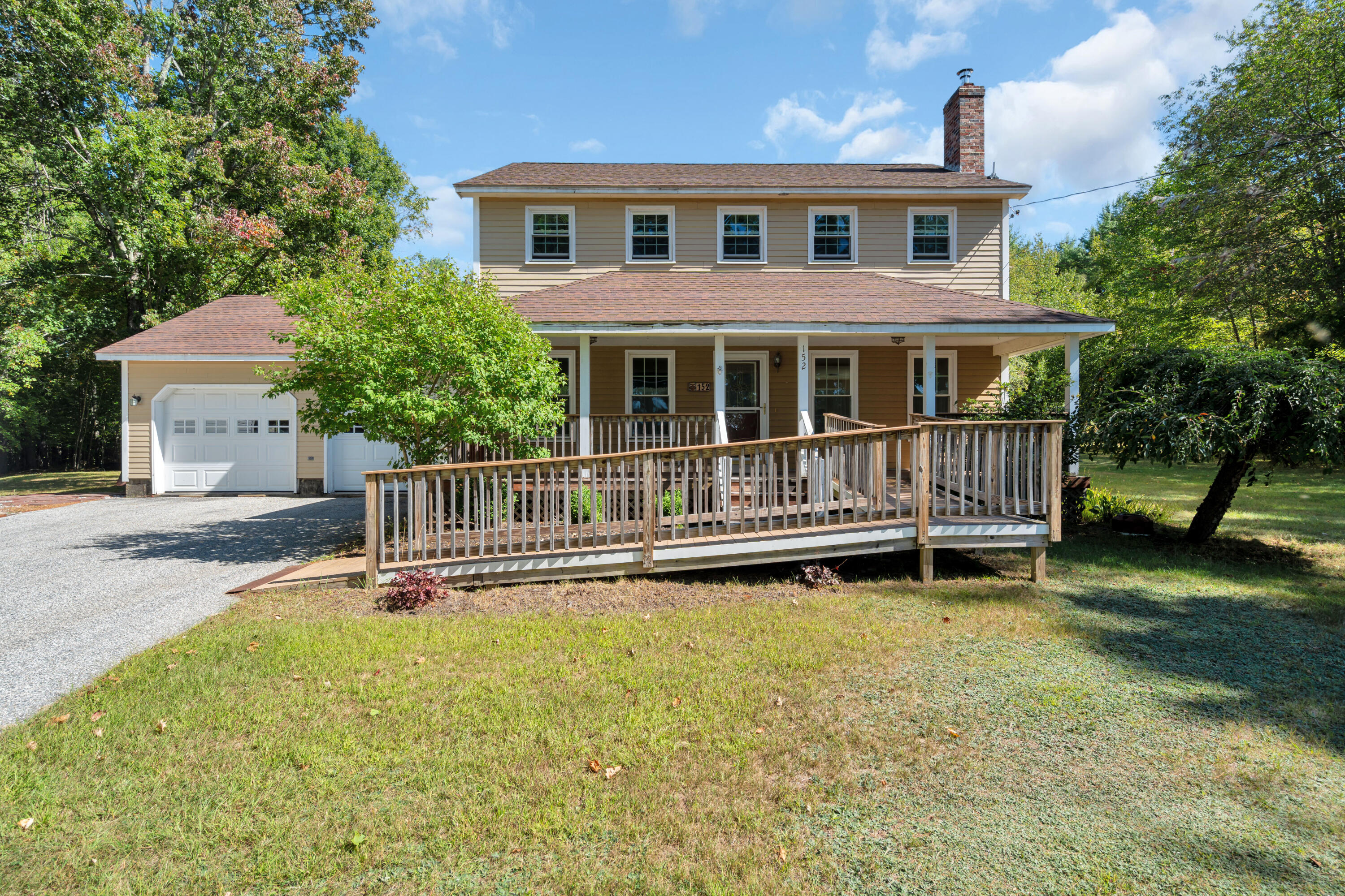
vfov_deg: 67.4
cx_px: 672
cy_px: 448
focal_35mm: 18
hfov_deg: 90.0
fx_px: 672
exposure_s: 1/125
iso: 100
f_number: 8
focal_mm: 18
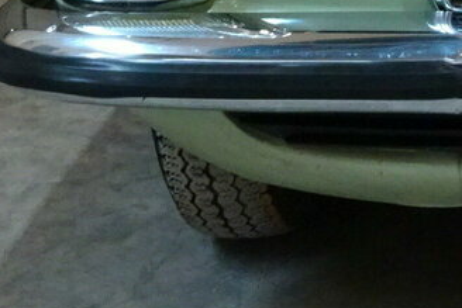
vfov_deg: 9.8
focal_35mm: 133
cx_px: 766
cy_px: -232
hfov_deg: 14.1
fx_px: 1708
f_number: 4
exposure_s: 1/30
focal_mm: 5.98
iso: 800
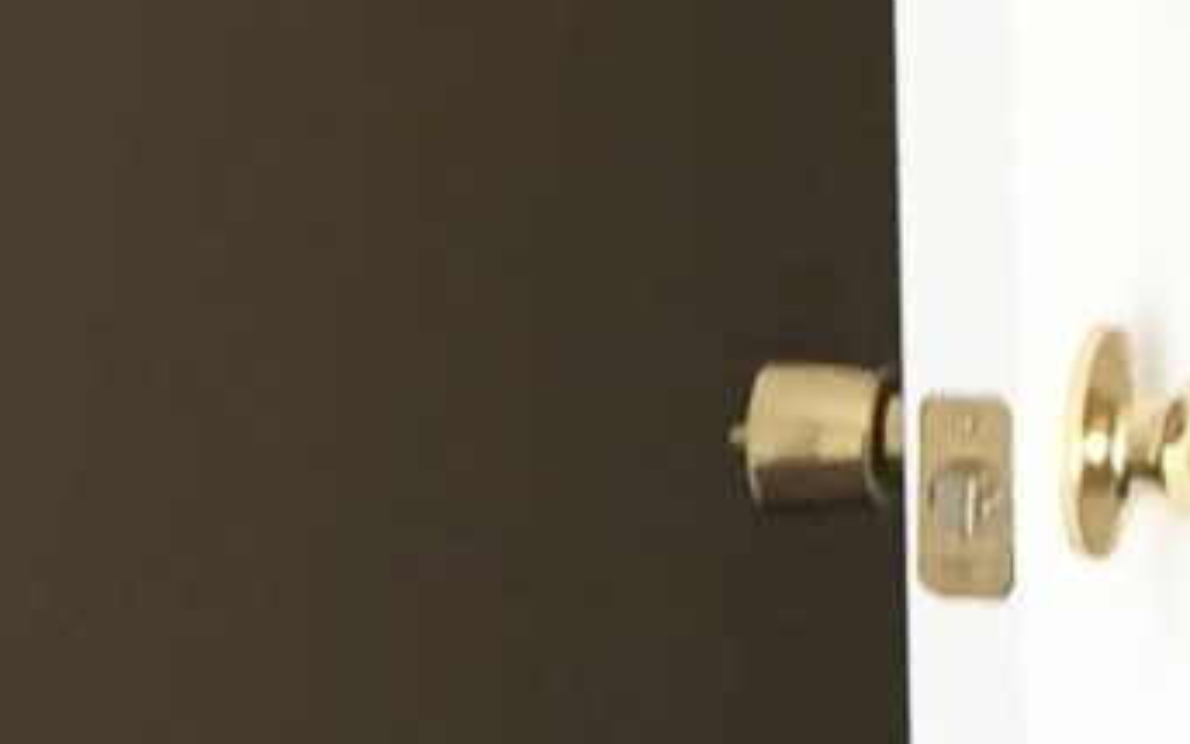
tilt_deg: -14.7
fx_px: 7427
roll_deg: +2.4
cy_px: 1440
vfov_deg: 5.6
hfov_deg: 9.1
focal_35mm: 229
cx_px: -163
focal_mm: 4.15
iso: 64
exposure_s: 1/30
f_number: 2.2
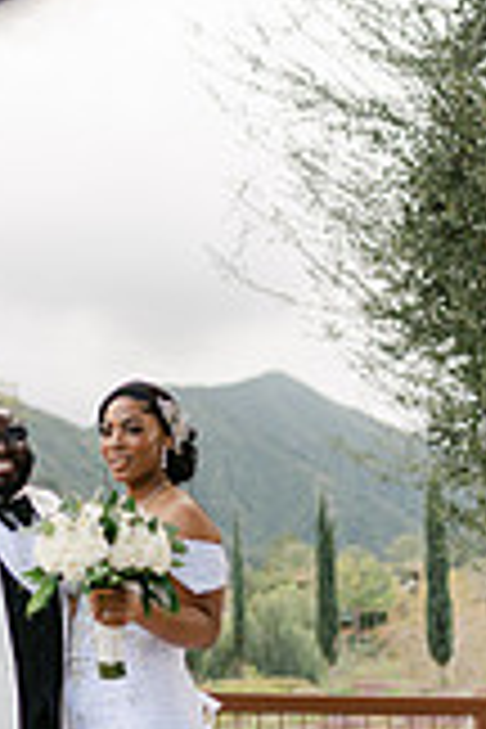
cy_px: 387
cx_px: -4
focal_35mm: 97
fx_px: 1964
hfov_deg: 13.9
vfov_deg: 21.0
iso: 100
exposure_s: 1/4000
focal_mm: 35
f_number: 1.4
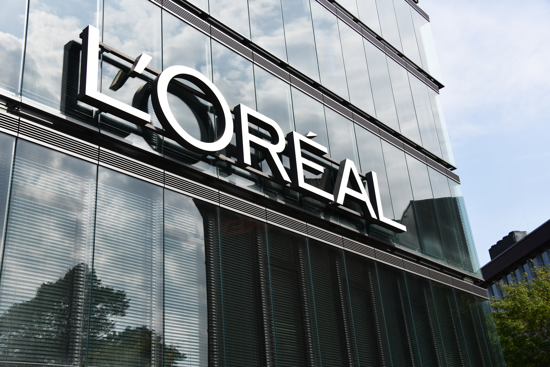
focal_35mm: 42
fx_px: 642
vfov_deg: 31.9
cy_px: 184
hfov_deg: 46.4
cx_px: 275
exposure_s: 1/500
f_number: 7.1
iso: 125
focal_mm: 42
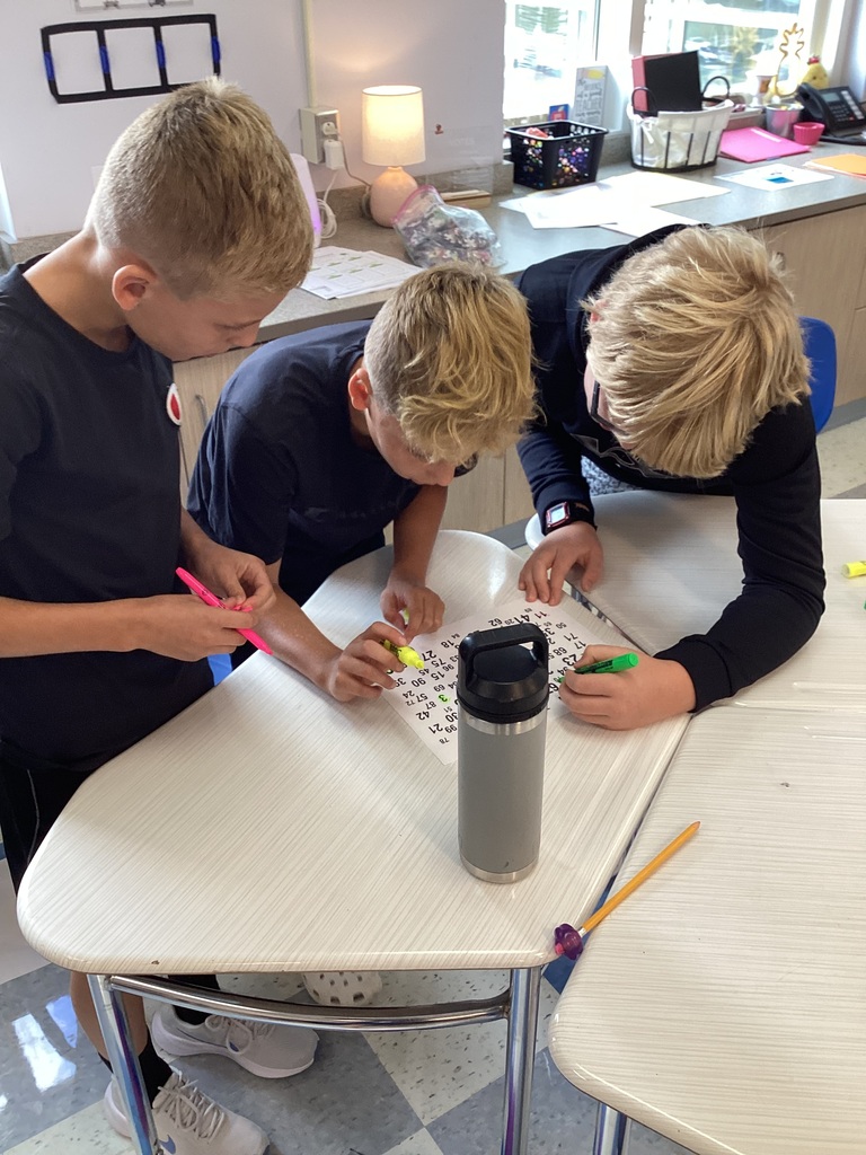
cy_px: 578
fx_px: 1034
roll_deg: +0.9
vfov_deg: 58.4
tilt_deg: -32.7
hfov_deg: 45.4
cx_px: 433
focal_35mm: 31
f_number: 2.4
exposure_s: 1/60
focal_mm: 3.3
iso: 64
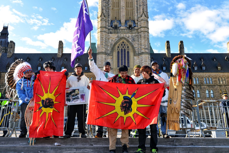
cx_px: 114
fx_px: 204
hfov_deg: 58.7
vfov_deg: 41.1
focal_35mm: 32
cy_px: 76
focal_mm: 32
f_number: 6.3
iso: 100
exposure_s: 1/200
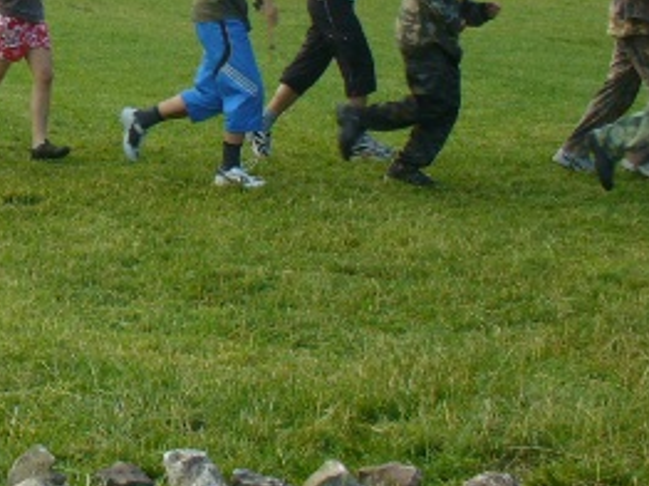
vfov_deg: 14.5
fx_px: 1854
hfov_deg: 18.8
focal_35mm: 99
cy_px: -81
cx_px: -119
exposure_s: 1/160
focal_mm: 6.1
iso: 80
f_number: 2.8
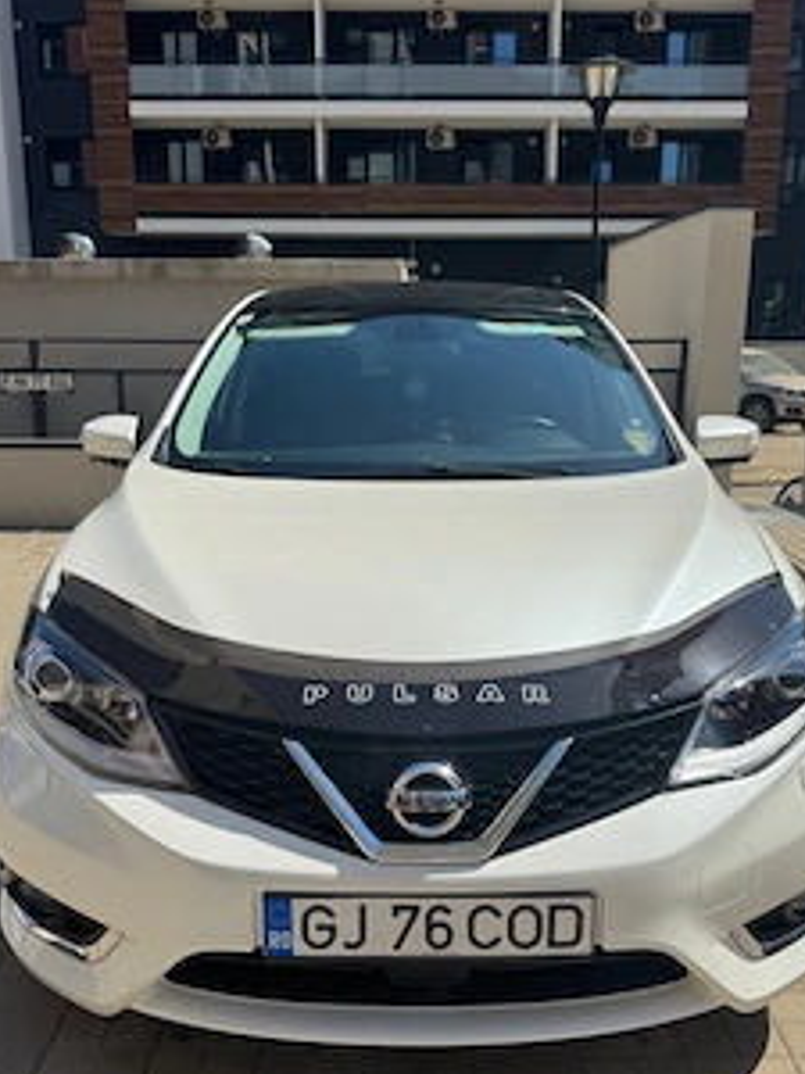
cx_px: 411
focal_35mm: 32
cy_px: 555
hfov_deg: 44.2
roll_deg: -0.4
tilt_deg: -13.1
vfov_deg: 56.8
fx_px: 992
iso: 80
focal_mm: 6.76
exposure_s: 1/6410
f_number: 1.78
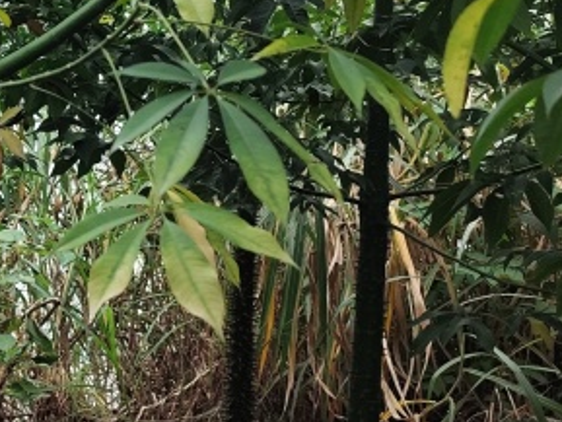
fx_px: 1381
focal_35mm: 85
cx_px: -72
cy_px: 192
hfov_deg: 21.7
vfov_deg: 17.4
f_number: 1.65
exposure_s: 1/284
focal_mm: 6.19
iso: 50
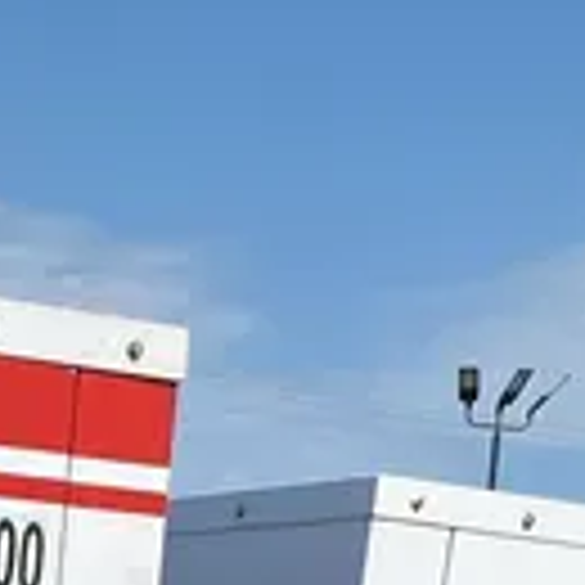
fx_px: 2486
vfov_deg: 11.2
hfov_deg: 12.2
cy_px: 1424
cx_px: -518
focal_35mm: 130
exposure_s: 1/5747
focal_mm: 4.25
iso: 32
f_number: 1.8
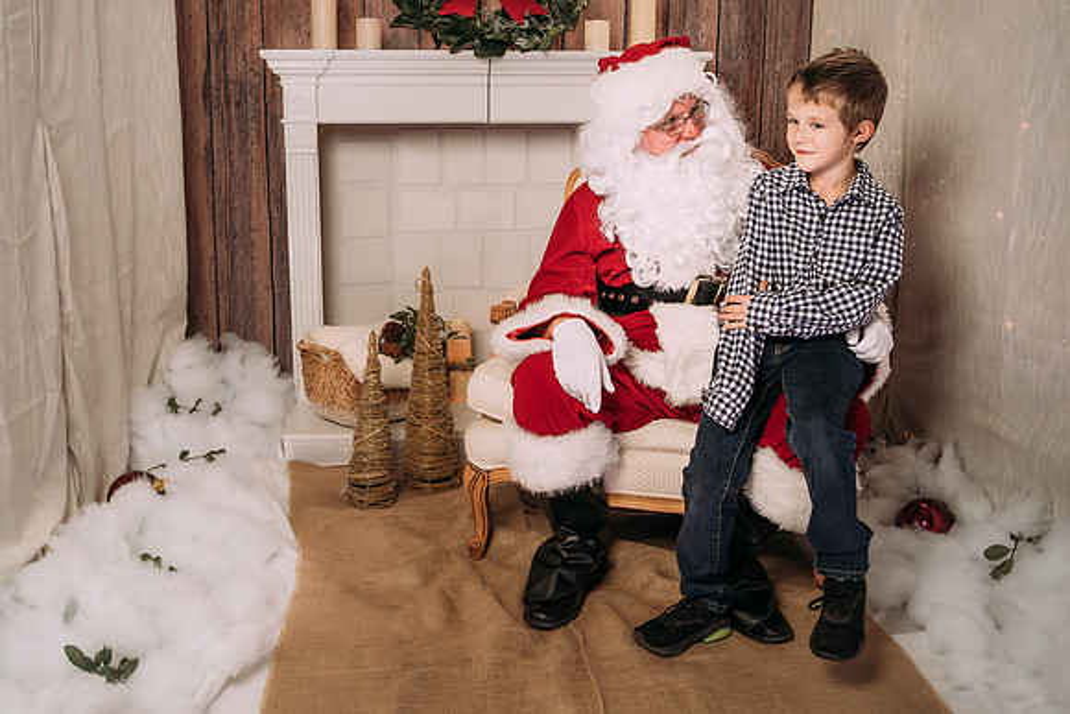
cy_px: 318
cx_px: 507
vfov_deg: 34.2
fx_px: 1160
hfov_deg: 49.5
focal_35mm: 39
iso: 100
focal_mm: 35
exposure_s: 1/100
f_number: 5.6
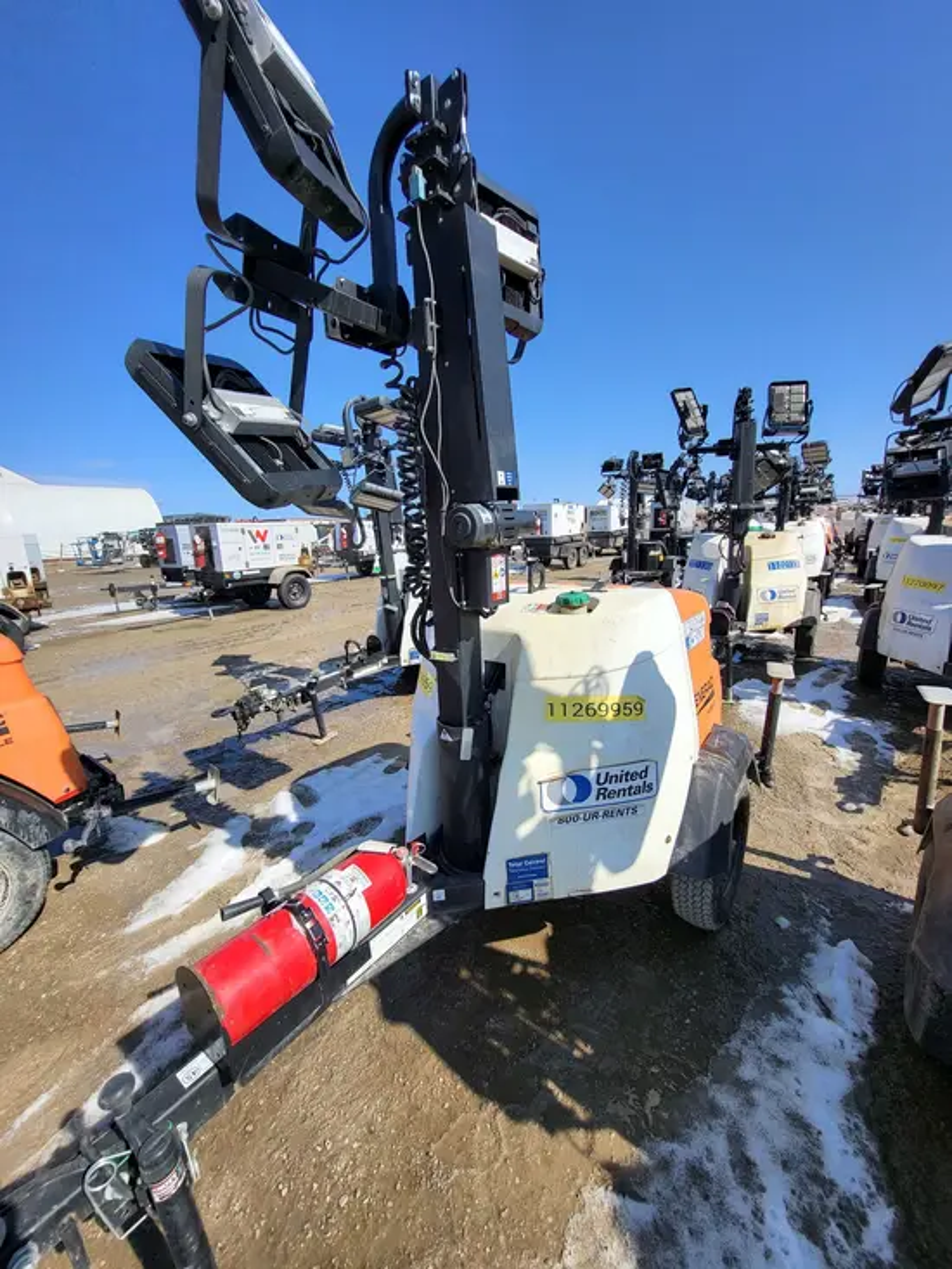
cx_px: 476
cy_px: 634
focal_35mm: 13
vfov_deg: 106.2
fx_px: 477
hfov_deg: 89.9
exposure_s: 1/1030
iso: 32
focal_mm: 1.74
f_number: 2.2
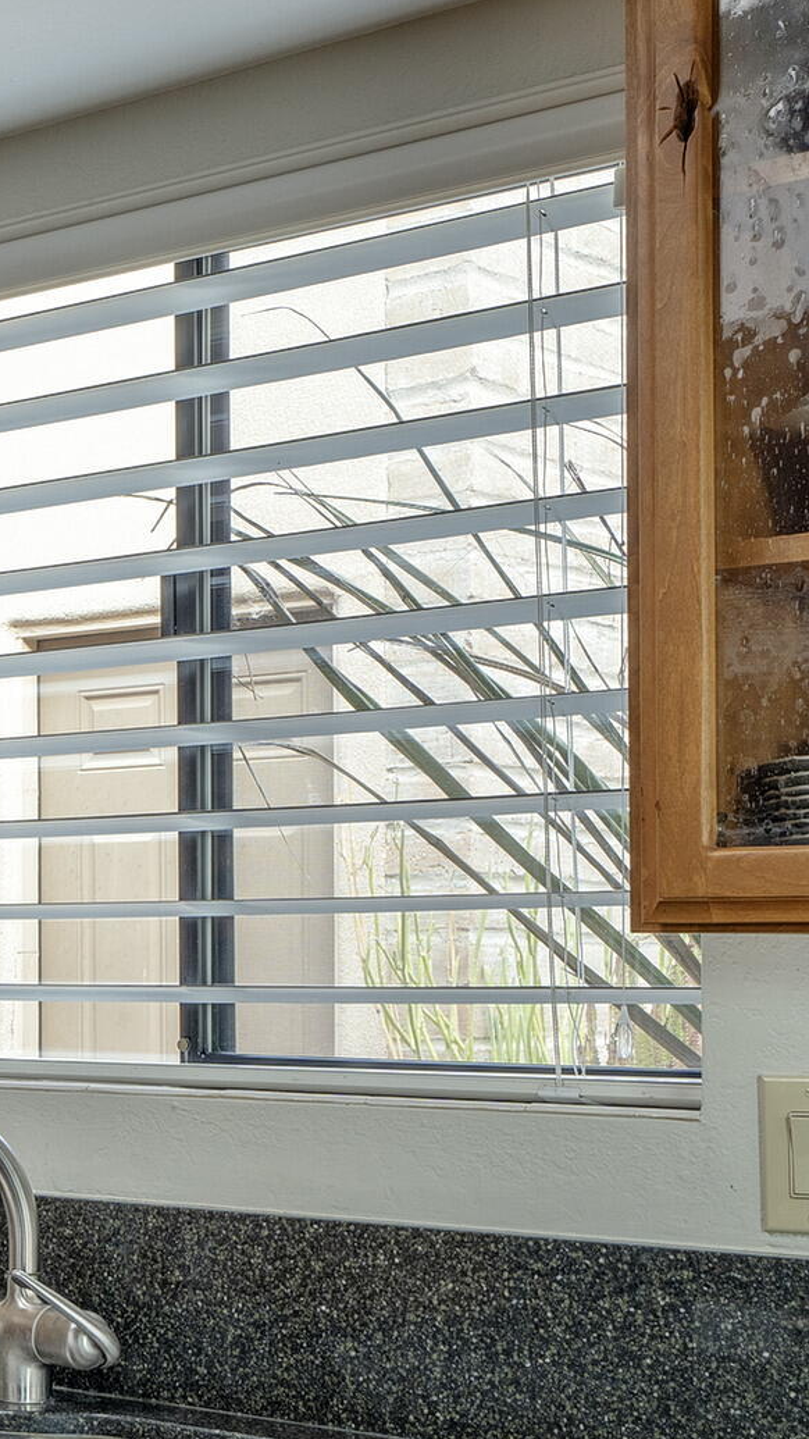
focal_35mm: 68
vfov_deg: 30.8
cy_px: 950
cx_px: -268
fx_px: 2594
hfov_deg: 16.6
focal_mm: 24
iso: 200
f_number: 10
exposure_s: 1/3
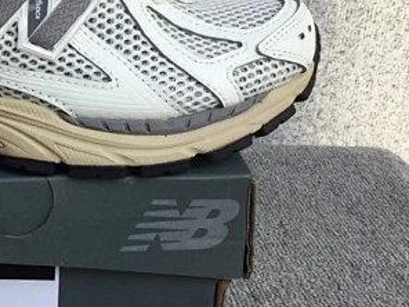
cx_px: 4
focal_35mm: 67
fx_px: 792
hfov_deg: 27.4
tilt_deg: -20.9
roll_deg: -0.2
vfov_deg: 21.9
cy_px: 111
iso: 25
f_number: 2.4
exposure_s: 1/840
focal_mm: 3.3
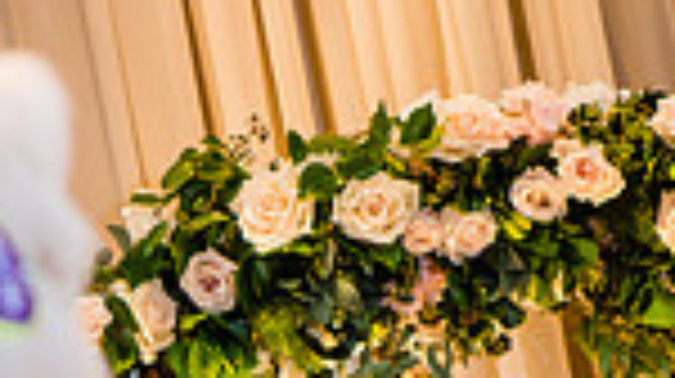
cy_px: 323
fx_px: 6615
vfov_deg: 3.3
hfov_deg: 5.8
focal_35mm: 370
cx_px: 84
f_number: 2.2
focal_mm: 85
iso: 1000
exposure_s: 1/200
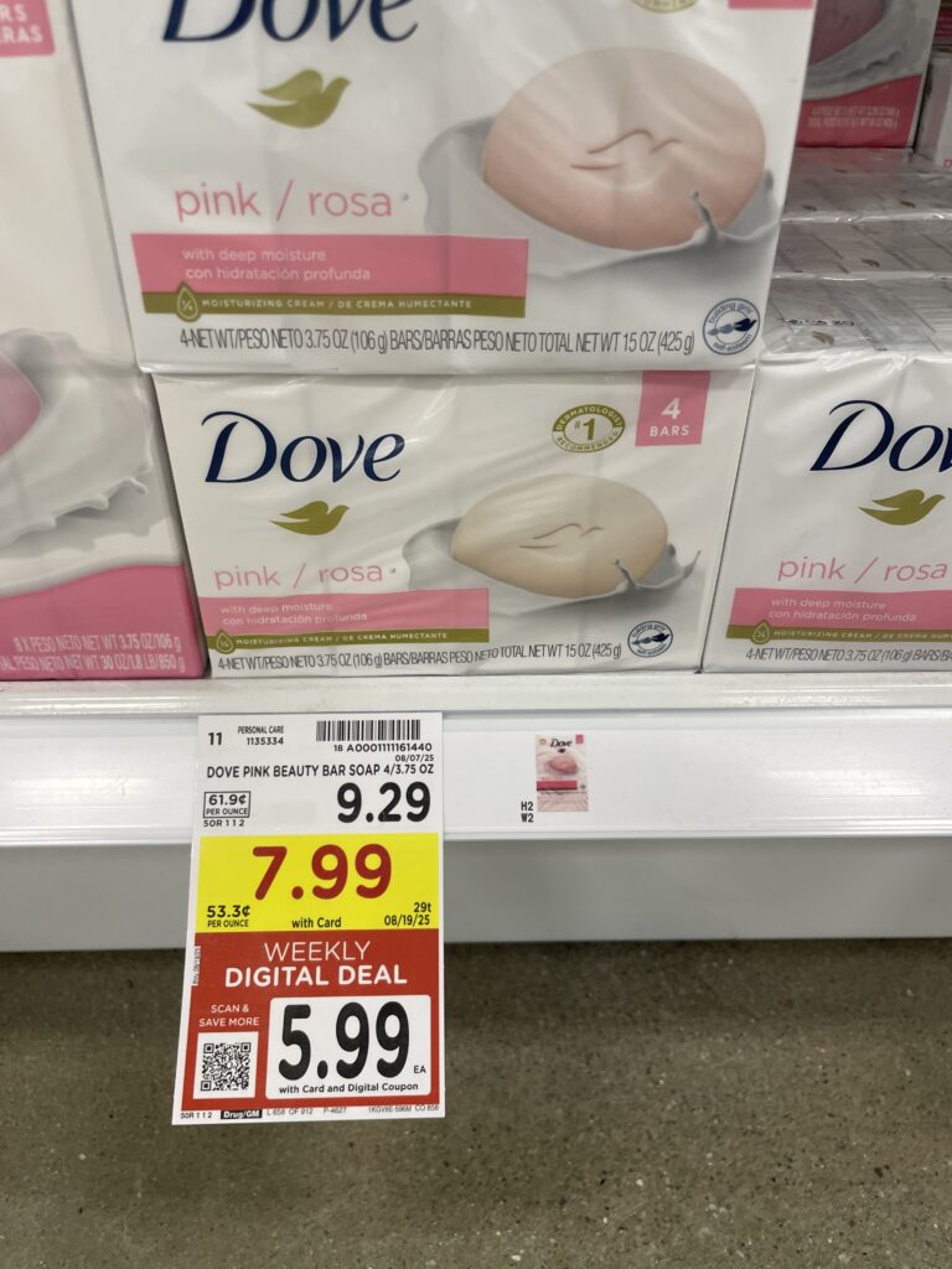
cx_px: 476
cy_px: 634
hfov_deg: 53.1
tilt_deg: -36.0
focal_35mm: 26
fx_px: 953
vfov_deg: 67.3
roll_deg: +2.9
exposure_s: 1/120
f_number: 1.6
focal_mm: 4.2
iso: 80
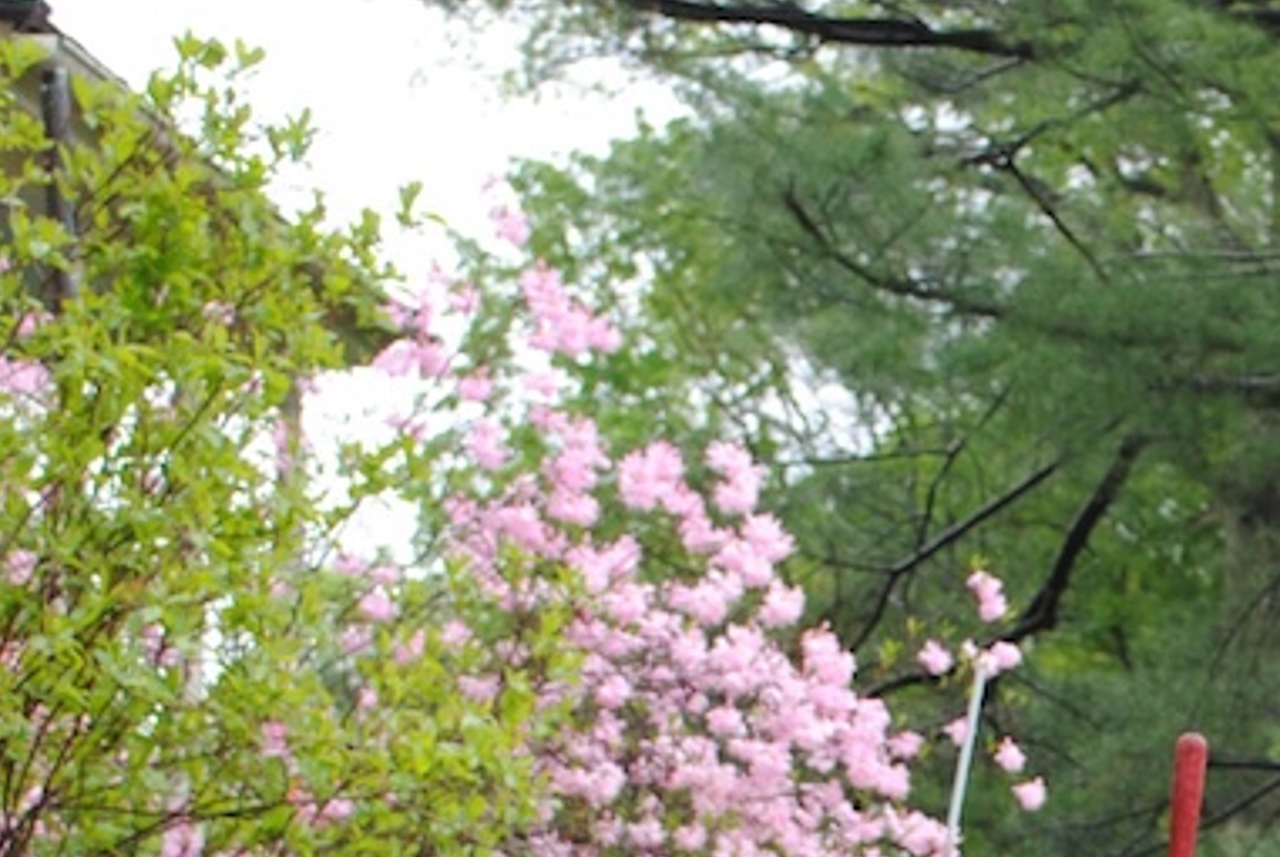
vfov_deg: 9.3
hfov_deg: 13.7
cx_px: 1584
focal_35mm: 145
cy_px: 1247
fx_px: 5161
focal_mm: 28
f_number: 4.5
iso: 200
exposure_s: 1/125
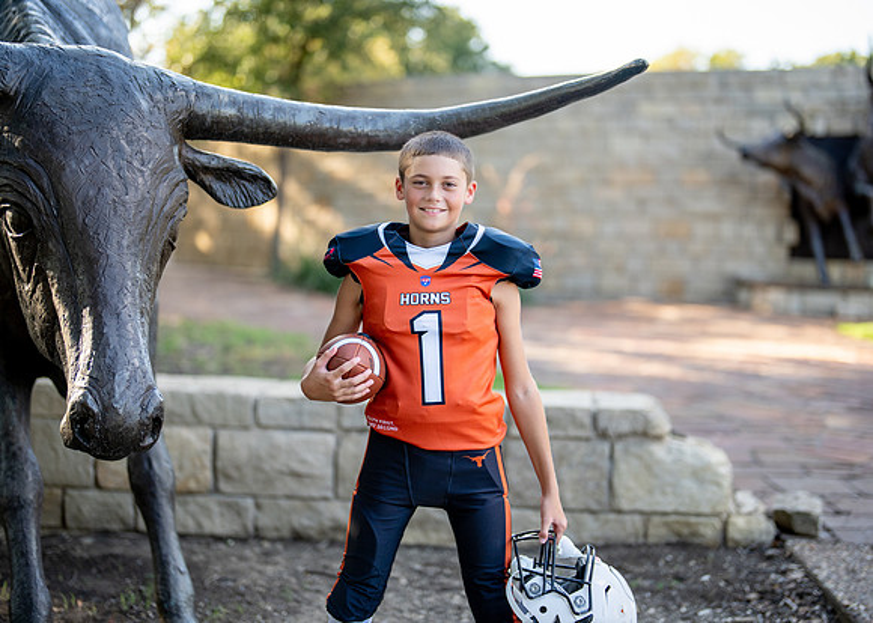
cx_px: 440
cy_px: 302
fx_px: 1342
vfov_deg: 26.1
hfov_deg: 36.0
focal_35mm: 54
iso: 200
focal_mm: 50
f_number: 1.2
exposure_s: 1/1600
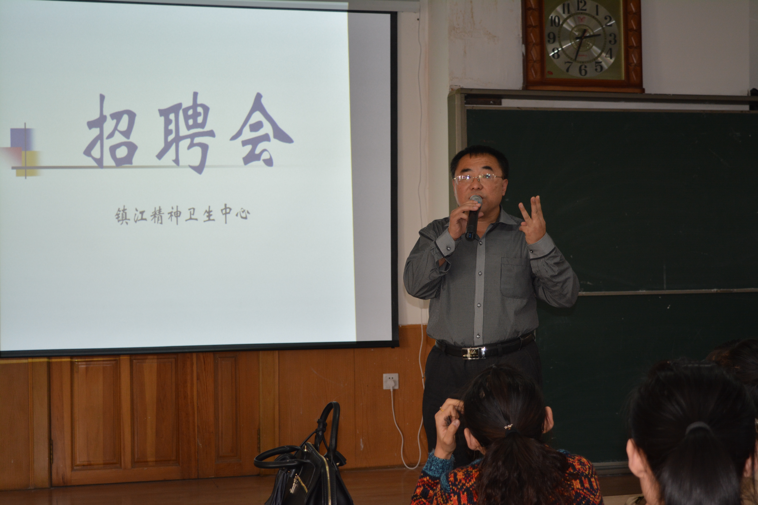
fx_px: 1326
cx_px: 379
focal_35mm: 63
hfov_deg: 31.9
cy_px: 252
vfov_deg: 21.6
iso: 400
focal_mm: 42
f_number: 5
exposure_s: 1/60
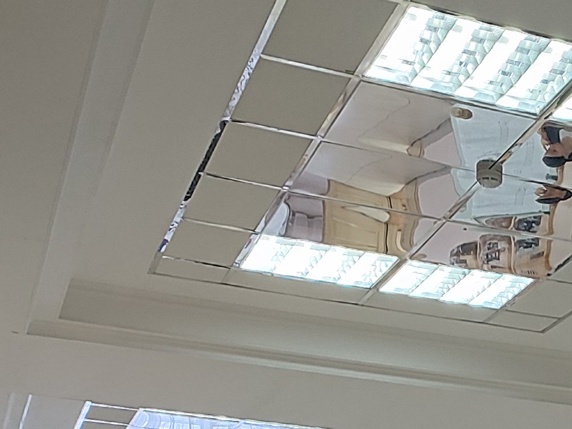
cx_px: 823
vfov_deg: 13.2
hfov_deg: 17.8
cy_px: 800
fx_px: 1652
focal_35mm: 100
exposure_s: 1/33
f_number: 1.9
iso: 684
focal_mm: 6.04
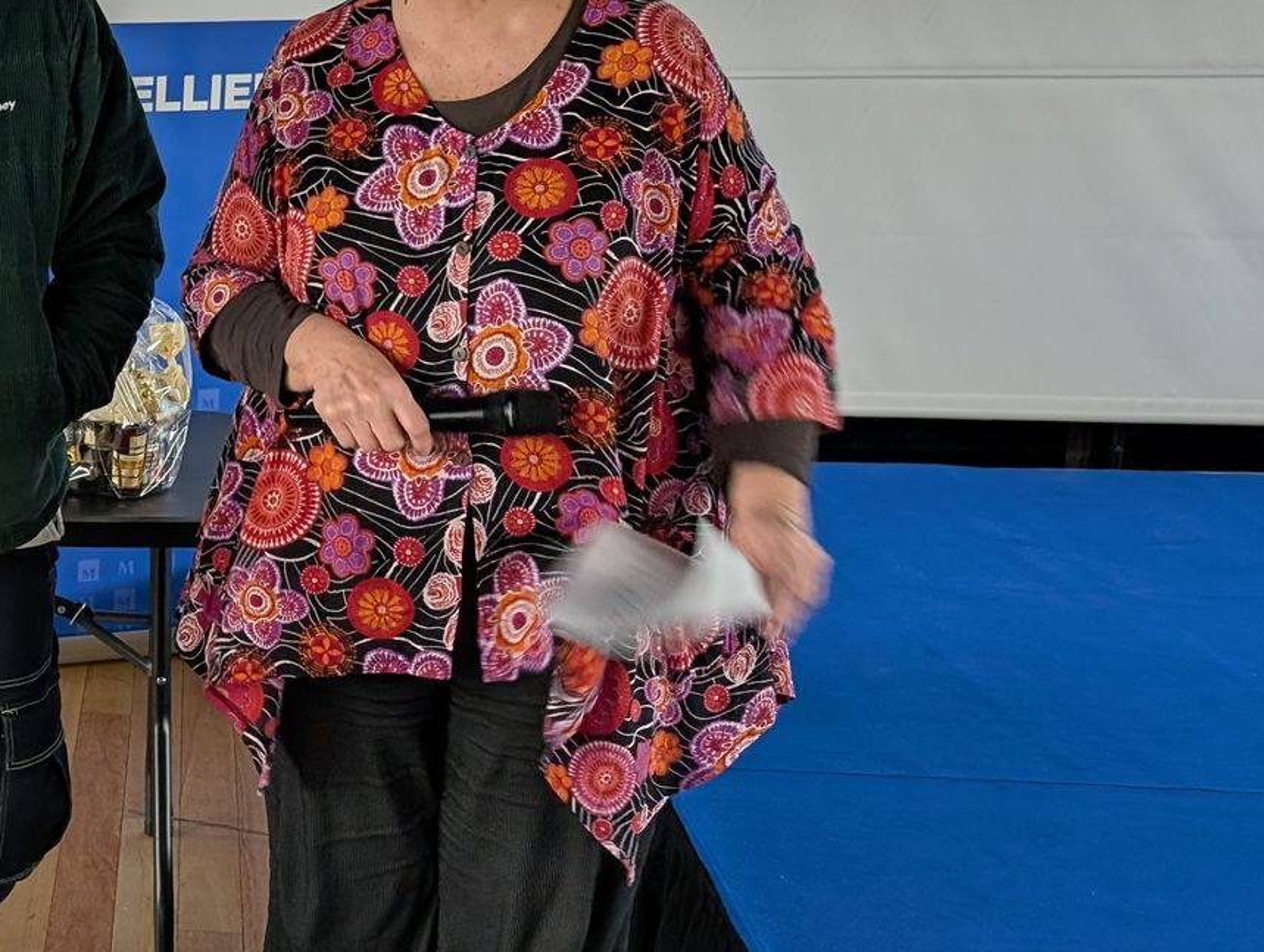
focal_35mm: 57
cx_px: -132
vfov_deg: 25.7
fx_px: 2085
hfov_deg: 30.2
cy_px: 462
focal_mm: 6.9
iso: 162
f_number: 1.68
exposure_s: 1/56.3
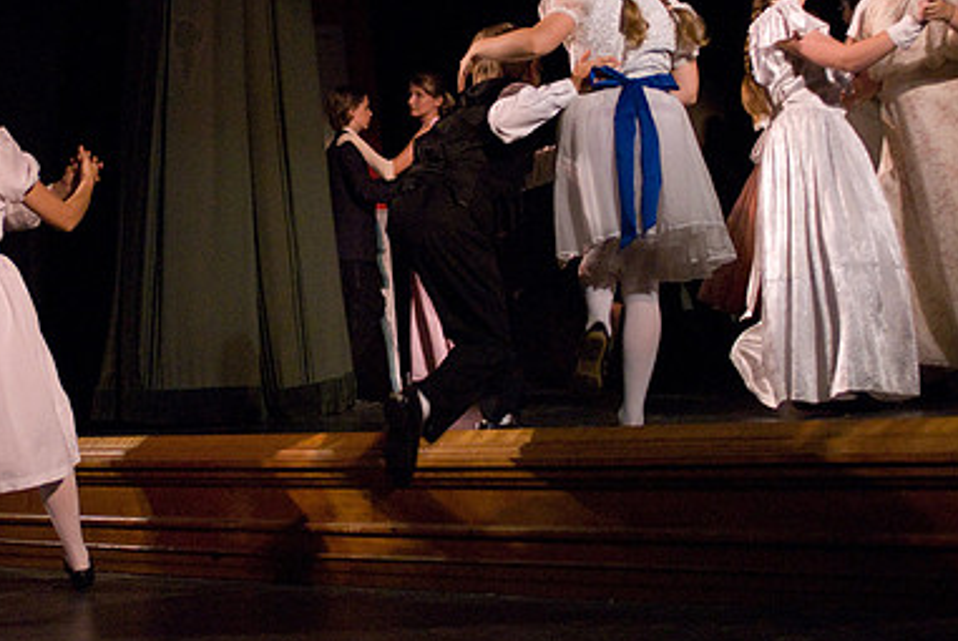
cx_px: 407
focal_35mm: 71
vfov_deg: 19.2
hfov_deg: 28.5
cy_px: 196
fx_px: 1885
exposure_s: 1/160
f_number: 2.8
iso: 1600
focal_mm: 31
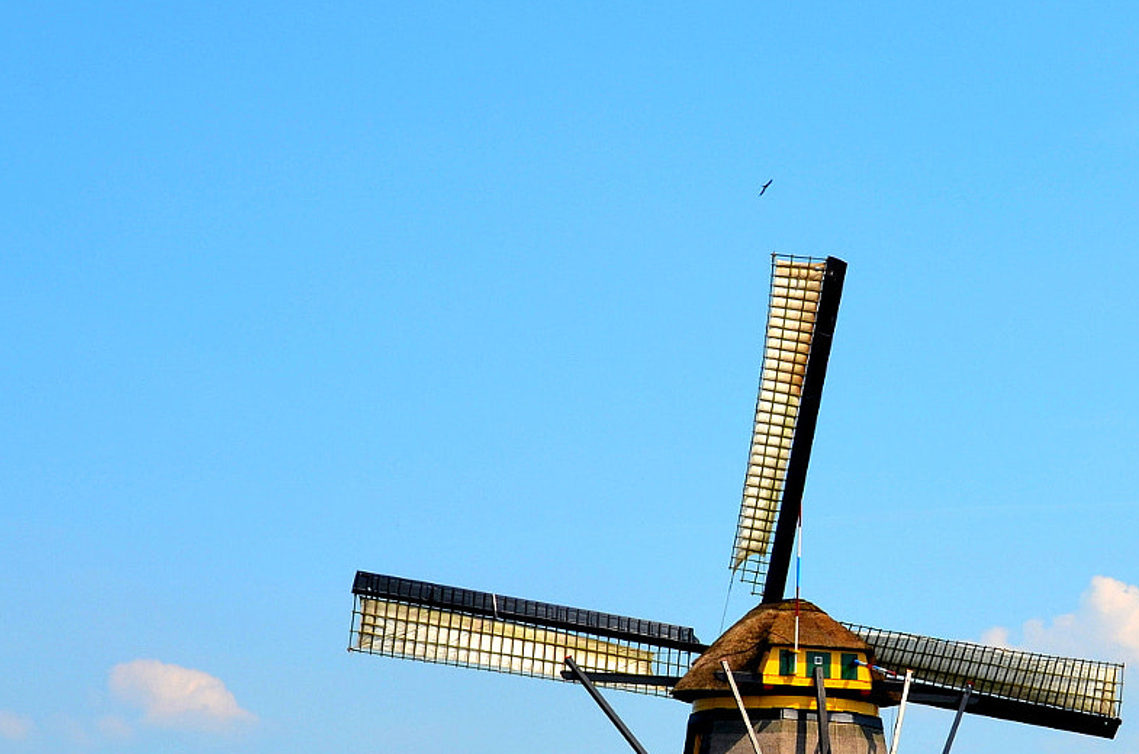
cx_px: 974
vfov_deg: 12.6
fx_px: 3379
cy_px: 749
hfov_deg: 18.9
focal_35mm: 107
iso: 100
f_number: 9
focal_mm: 35
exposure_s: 1/320
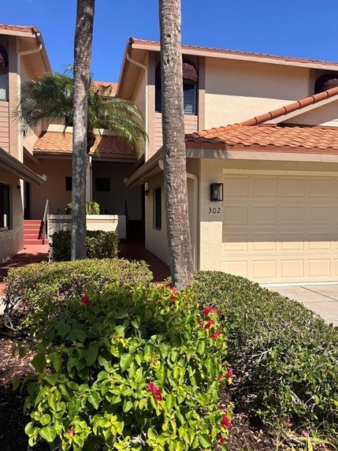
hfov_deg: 49.7
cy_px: 229
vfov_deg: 63.4
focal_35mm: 28
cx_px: 184
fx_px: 365
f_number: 1.78
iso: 80
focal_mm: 6.76
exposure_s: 1/4049
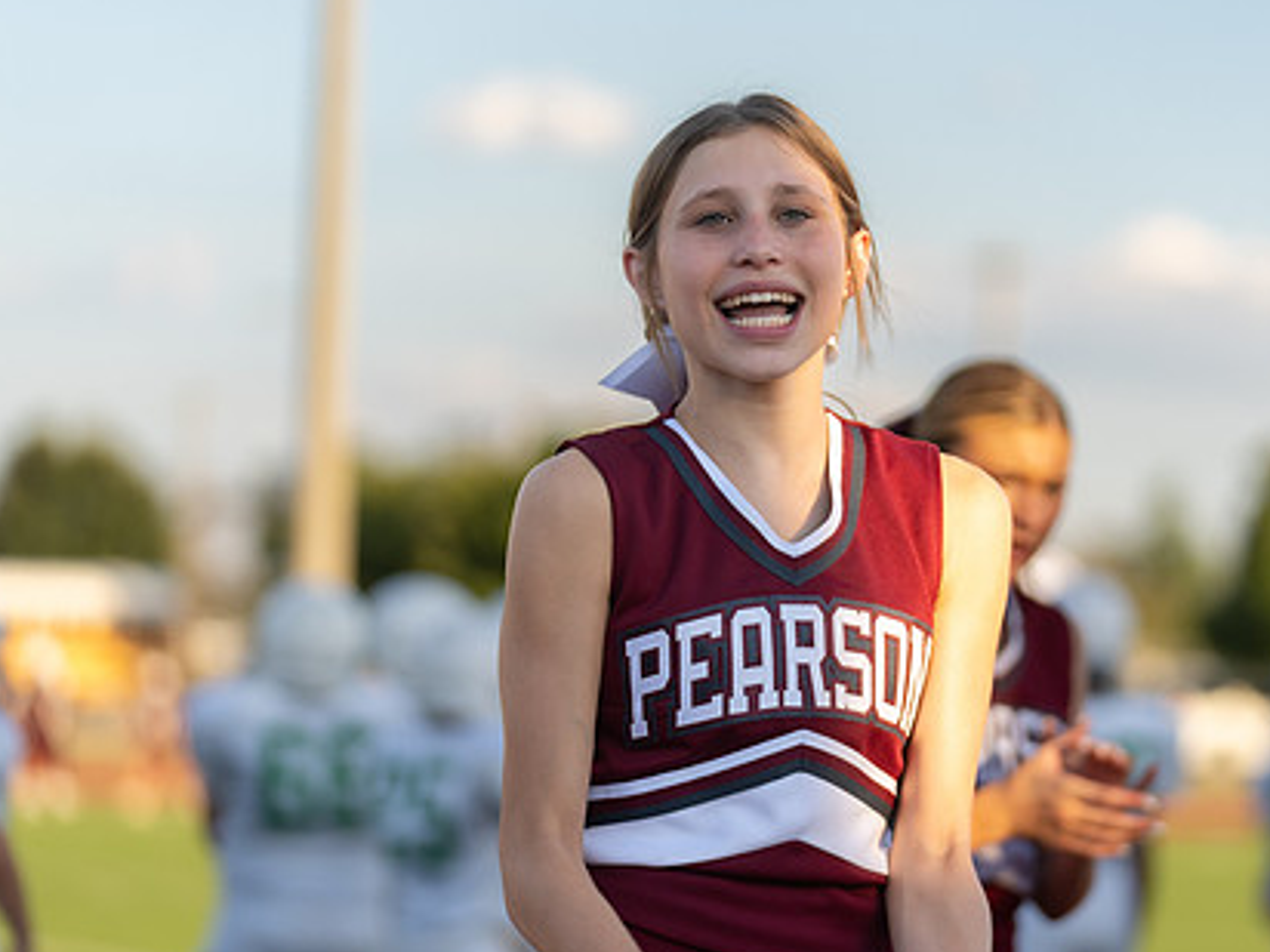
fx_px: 6017
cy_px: 482
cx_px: 777
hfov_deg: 12.0
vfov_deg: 9.1
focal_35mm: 164
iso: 100
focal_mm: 121
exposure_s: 1/640
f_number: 2.8
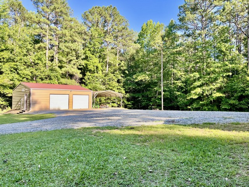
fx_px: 187
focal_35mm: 26
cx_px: 124
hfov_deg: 67.3
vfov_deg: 53.1
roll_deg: -0.8
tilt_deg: +4.1
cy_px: 94
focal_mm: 5.1
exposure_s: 1/608
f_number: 1.6
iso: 50
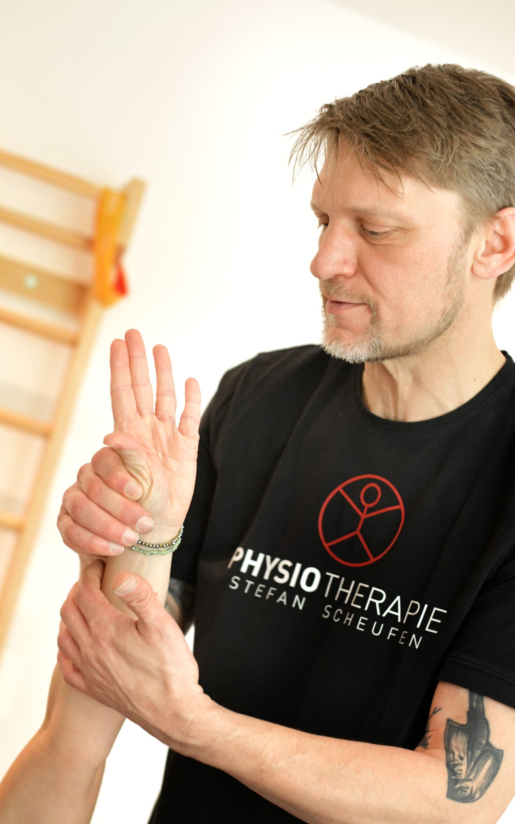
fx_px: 1145
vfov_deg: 39.6
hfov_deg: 25.3
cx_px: 247
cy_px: 412
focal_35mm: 51
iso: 1600
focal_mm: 50
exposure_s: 1/80
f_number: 3.2
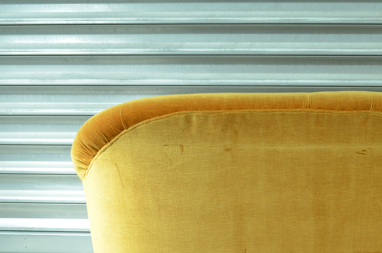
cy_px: 179
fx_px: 635
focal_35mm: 60
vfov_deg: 22.4
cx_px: 266
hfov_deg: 33.1
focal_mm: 28
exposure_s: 1/125
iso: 125
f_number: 8
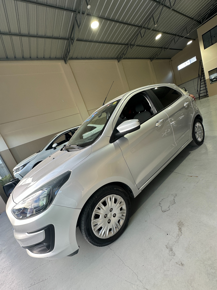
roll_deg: +19.7
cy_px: 145
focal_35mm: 14
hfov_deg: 85.7
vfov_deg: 102.1
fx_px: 117
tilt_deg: -10.7
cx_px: 108
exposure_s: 1/120
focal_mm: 2.22
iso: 80
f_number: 2.2
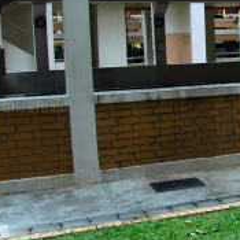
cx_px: 365
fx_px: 565
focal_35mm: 72
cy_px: 77
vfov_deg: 23.9
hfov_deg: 20.4
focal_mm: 18
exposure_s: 1/200
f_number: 8
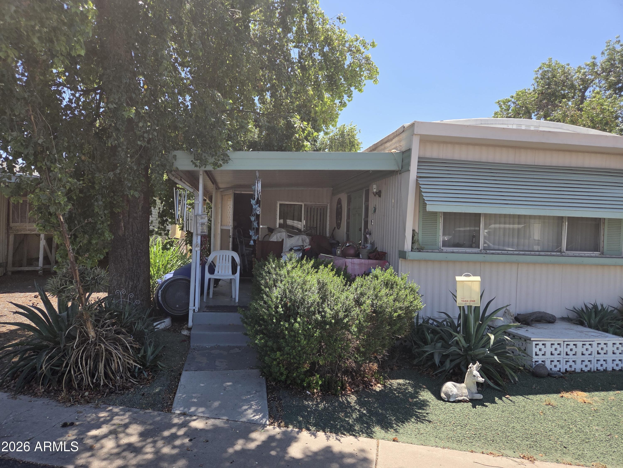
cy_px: 234
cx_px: 312
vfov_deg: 58.9
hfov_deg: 73.9
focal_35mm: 23
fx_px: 414
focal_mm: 5.4
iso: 80
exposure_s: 1/2614
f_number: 1.8
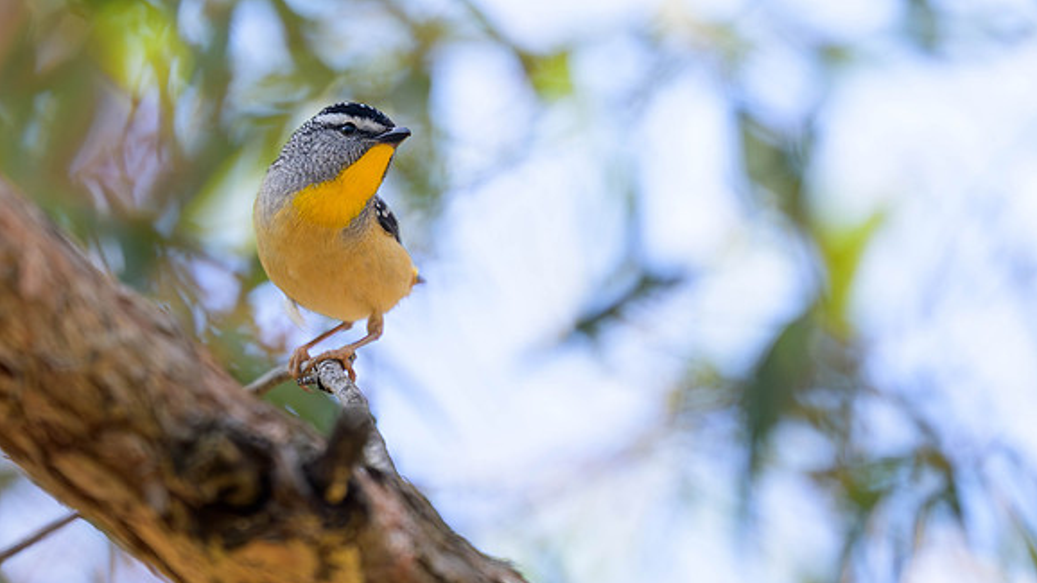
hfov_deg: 1.9
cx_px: 185
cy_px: 165
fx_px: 30986
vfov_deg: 1.1
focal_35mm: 1127
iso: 450
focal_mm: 560
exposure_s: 1/640
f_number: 4
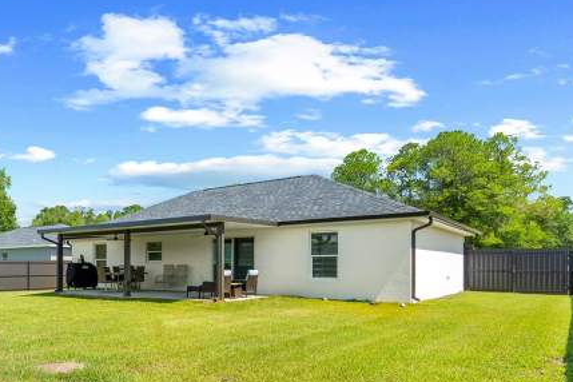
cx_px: 119
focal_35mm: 28
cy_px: 274
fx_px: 446
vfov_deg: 45.2
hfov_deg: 60.5
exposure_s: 1/60
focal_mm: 10
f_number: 8
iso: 250
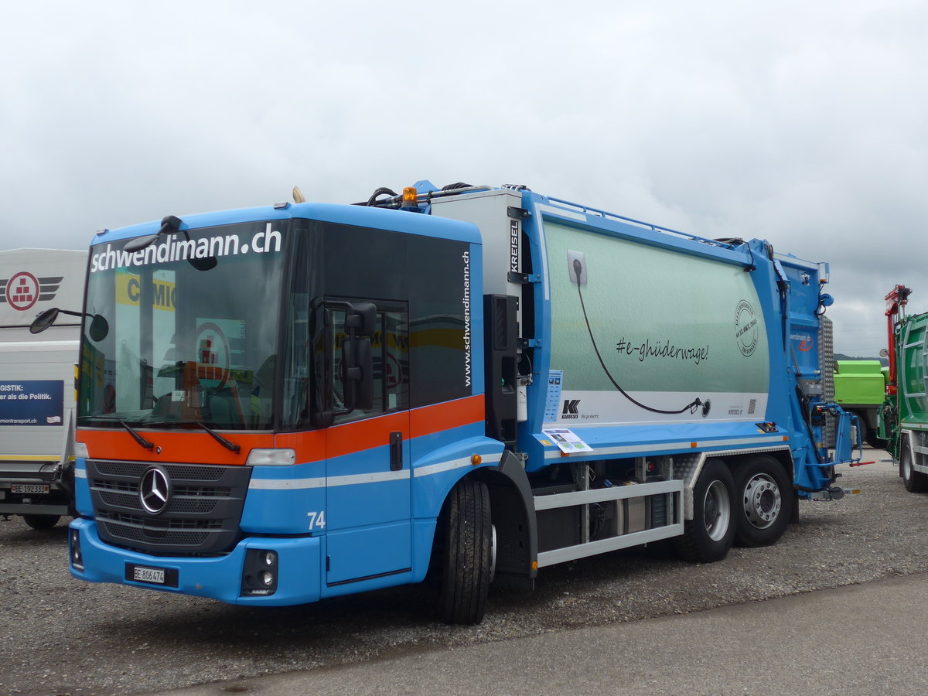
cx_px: 464
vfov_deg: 32.9
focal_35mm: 44
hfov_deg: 42.9
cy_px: 348
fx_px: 1180
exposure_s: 1/800
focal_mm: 9
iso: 80
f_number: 2.8
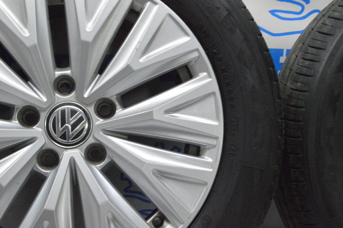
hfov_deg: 35.1
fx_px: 543
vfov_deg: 23.7
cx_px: 172
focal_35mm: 57
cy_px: 114
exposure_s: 1/20
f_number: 20
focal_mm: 38
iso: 6400
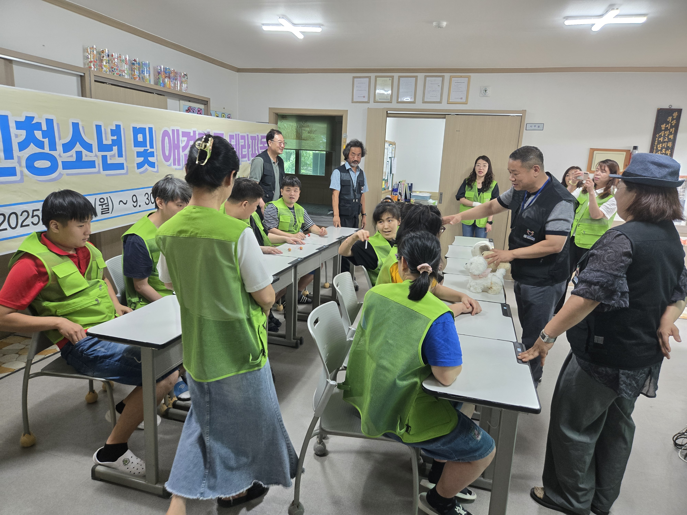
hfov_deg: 73.9
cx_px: 344
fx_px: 456
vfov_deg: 58.9
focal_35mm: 23
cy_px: 258
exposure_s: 1/120
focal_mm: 5.4
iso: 250
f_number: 1.8
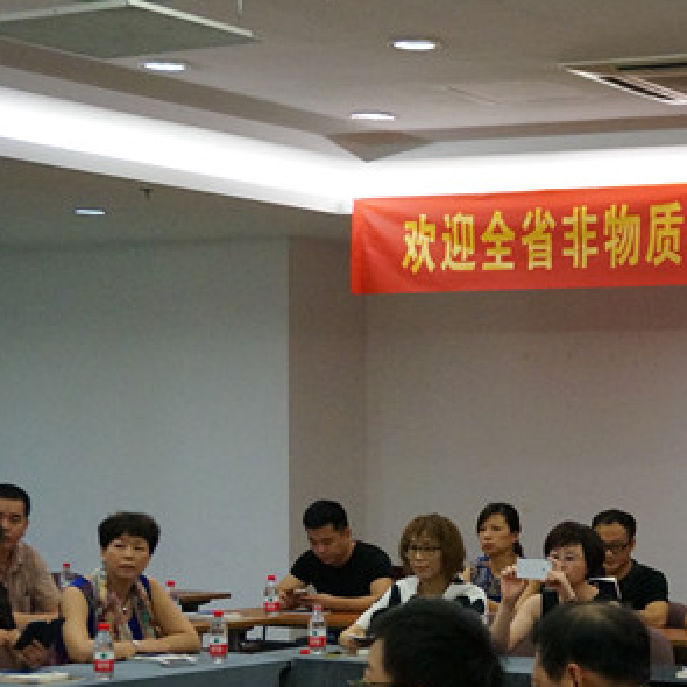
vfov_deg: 18.4
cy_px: 590
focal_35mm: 93
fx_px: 2092
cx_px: 694
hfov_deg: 18.2
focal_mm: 27
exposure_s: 1/160
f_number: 4.5
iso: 2500
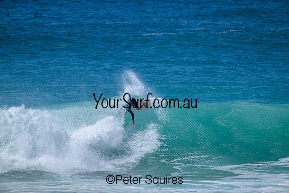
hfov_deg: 3.7
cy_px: 96
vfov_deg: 2.5
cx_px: 144
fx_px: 4496
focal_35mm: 560
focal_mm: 560
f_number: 8
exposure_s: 1/2000
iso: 400
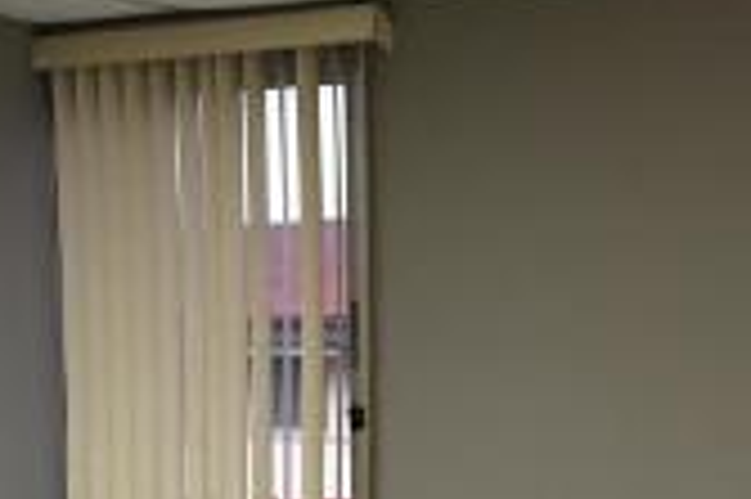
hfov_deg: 25.1
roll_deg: -0.3
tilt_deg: -10.6
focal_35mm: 81
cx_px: 319
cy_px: 625
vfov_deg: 16.1
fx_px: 1688
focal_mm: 4.15
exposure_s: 1/30
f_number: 2.2
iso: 64
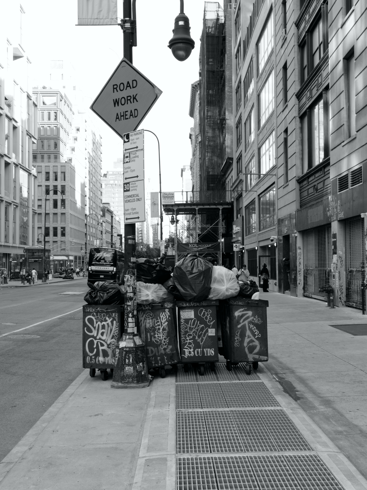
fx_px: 566
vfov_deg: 46.8
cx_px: 184
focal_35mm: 40
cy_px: 245
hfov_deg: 35.9
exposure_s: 1/60
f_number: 9
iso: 400
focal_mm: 20
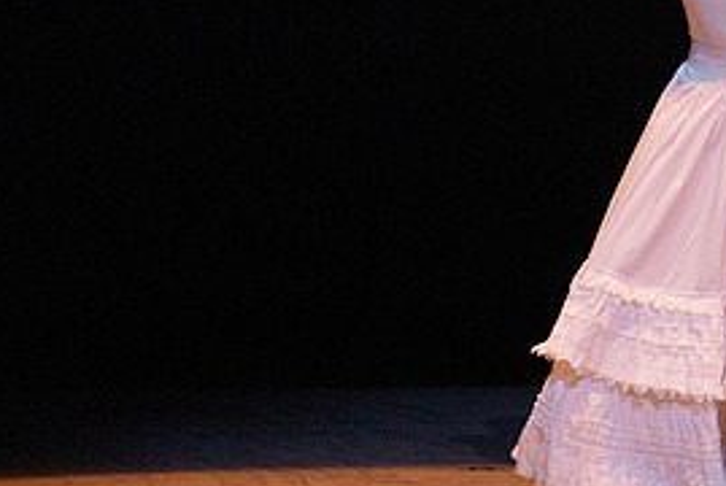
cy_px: 23
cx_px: 918
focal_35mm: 1025
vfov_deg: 1.3
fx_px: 20693
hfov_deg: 2.0
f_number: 6.3
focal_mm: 400
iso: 5000
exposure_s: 1/400
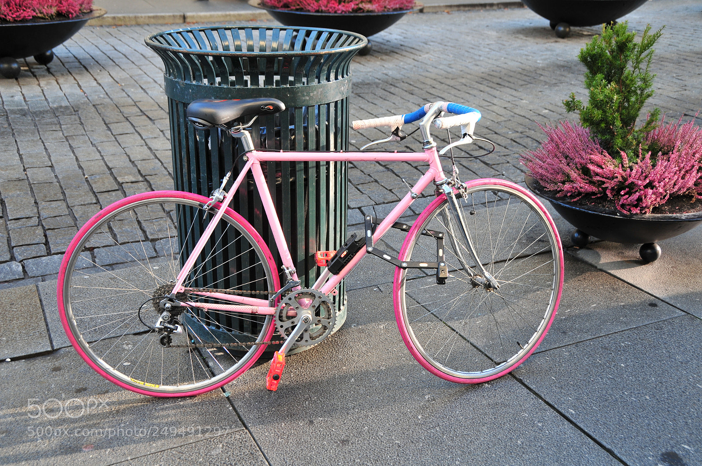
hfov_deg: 49.6
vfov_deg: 34.1
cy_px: 233
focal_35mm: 39
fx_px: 760
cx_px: 351
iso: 200
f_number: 4.5
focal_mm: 26
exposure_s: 1/80
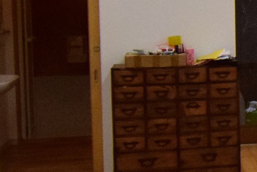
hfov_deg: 20.5
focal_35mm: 89
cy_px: 40
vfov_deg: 15.3
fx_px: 636
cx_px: 351
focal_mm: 10
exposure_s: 1/2000
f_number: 4.8
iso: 1600
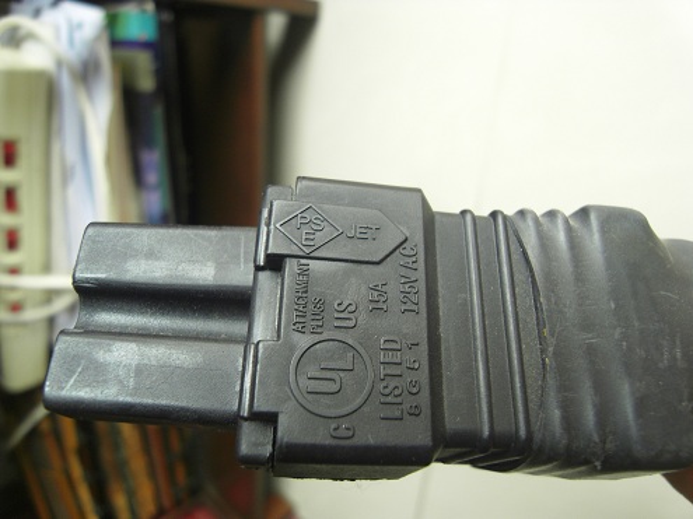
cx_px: 346
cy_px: 260
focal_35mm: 24
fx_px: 480
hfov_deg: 71.6
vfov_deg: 56.8
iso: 80
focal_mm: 4.3
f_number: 2.8
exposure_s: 1/125
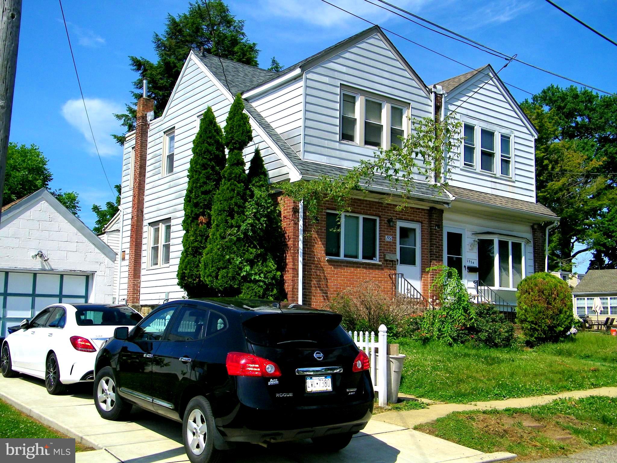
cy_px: 232
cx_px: 308
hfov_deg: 47.9
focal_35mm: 39
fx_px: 695
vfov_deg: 36.8
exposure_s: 1/400
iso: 80
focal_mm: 6.9
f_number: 7.6
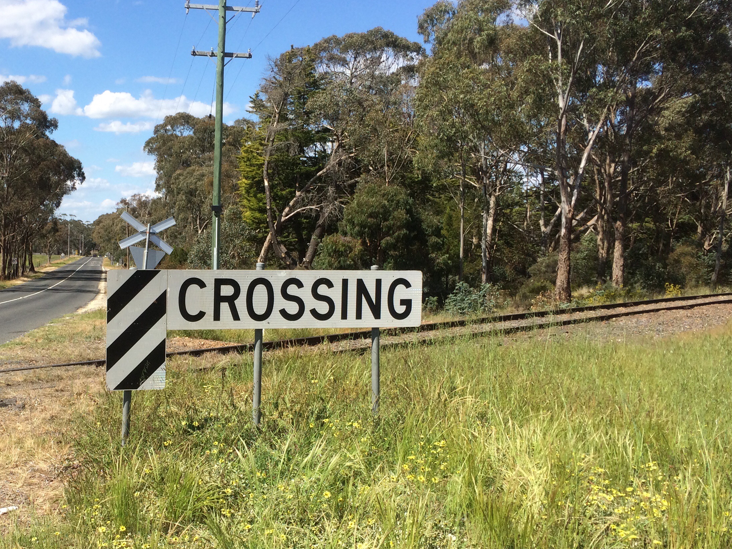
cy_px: 342
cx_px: 203
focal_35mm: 43
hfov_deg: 42.8
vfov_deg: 33.4
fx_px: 909
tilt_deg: -8.7
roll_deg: -0.5
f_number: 2.2
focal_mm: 4.15
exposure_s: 1/1953
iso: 32
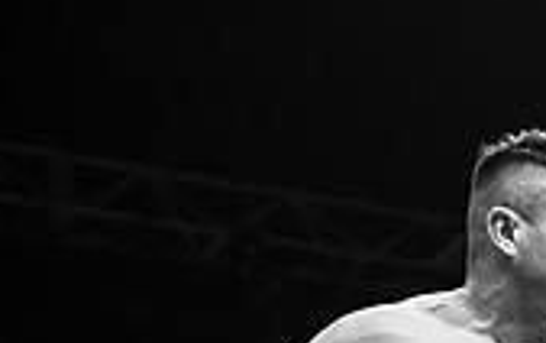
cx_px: 830
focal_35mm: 185
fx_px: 2756
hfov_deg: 10.9
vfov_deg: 7.0
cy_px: 548
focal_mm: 53
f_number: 2.8
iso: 4000
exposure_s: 1/1000
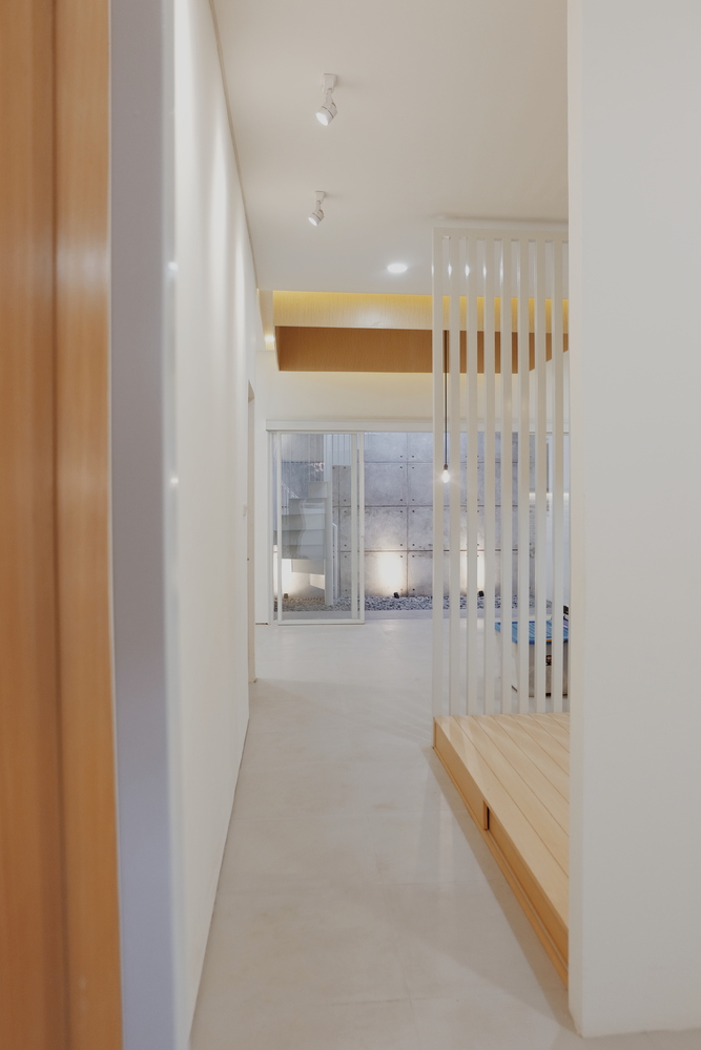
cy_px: 525
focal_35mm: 24
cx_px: 350
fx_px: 701
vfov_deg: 73.7
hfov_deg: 53.1
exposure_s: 1/28
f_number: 3.5
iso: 400
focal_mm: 16
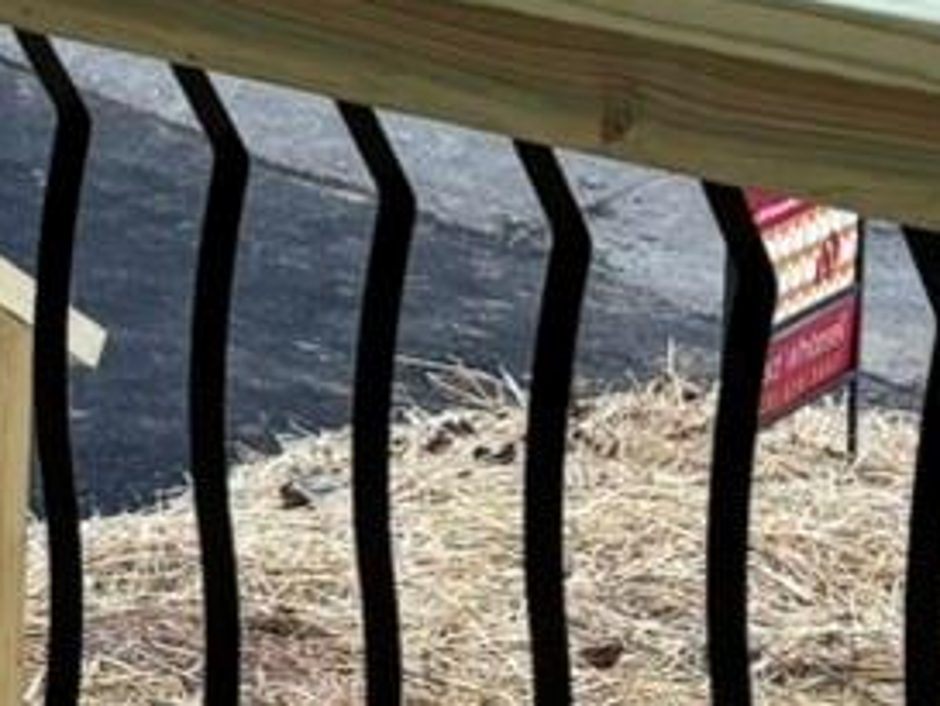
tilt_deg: -7.9
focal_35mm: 195
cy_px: -475
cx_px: -506
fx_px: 5298
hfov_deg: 9.8
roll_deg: -0.4
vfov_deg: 7.4
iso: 80
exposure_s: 1/120
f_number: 1.6
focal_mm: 5.96
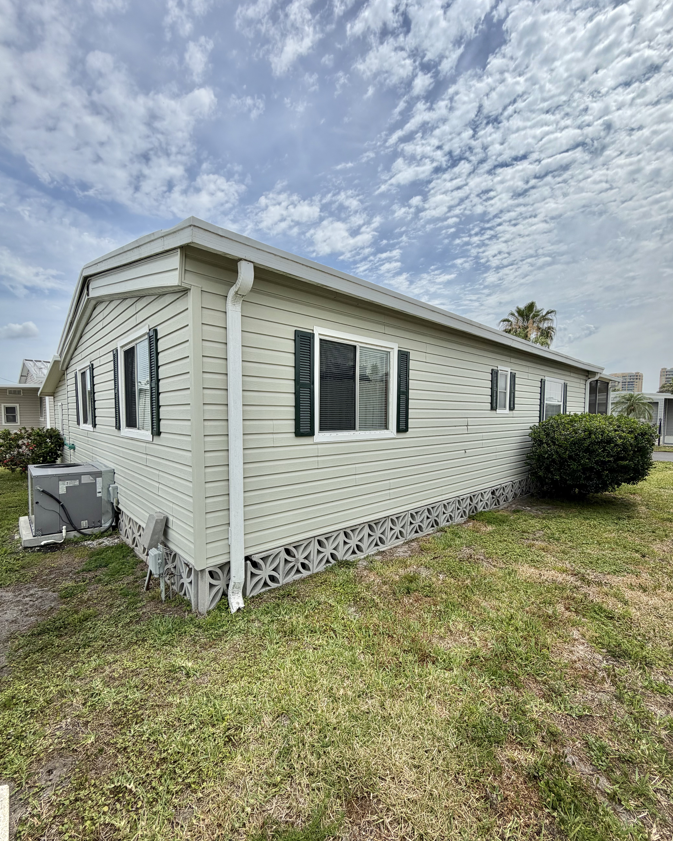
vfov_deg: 96.7
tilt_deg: -1.9
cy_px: 437
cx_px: 342
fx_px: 373
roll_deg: +0.3
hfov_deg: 84.0
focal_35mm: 15
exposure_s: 1/1285
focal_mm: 2.22
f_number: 2.2
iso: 20
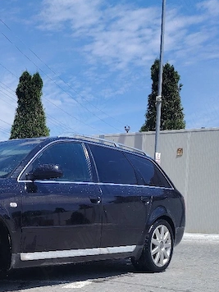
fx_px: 456
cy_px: 255
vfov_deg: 33.9
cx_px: -3
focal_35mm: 54
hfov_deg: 25.6
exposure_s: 1/1000
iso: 100
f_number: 1.75
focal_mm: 5.25
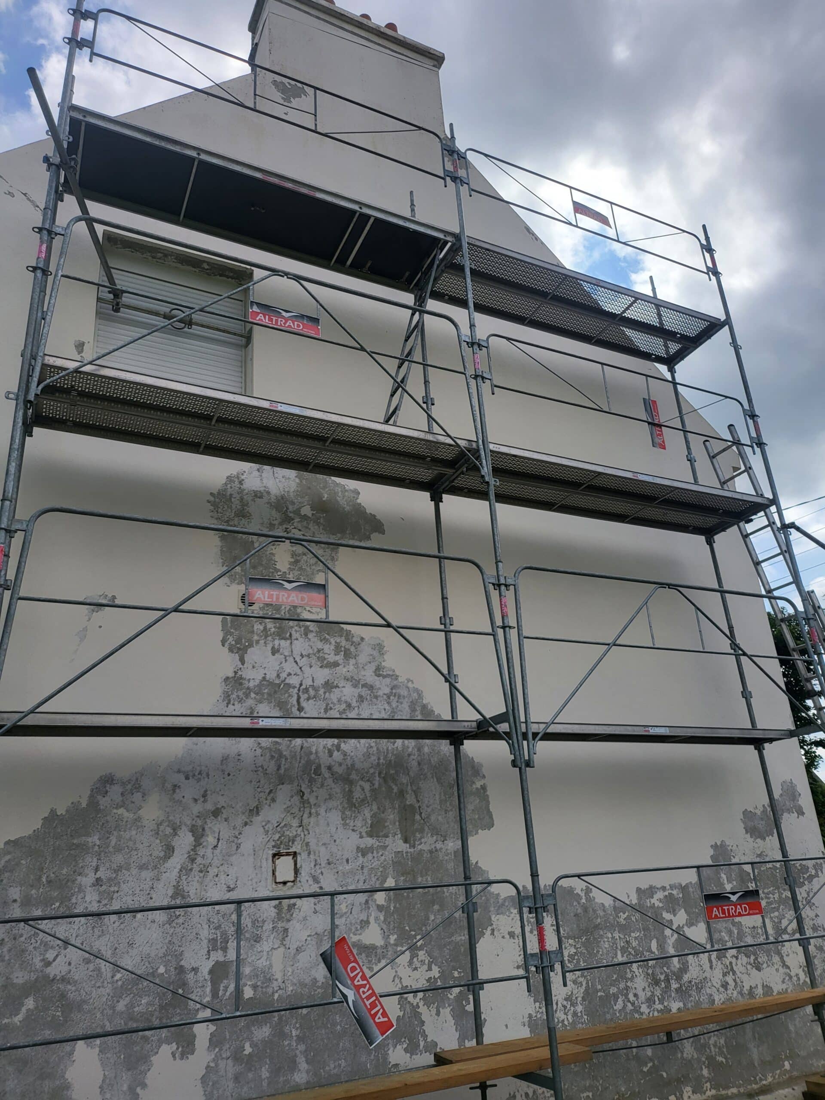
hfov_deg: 56.8
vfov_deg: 71.6
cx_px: 412
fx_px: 763
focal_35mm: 24
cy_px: 550
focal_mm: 5
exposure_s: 1/3840
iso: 40
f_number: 1.8
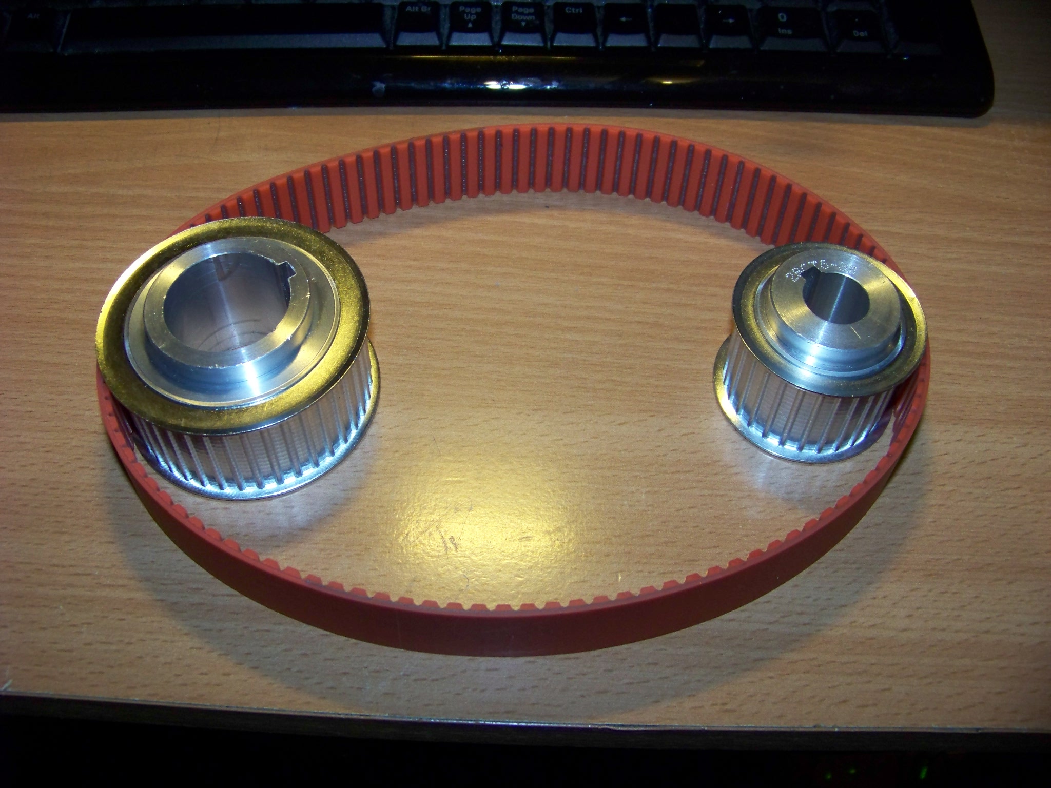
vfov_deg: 39.7
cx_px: 526
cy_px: 394
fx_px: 1093
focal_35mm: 36
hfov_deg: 51.4
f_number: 2.8
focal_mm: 5.85
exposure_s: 1/30
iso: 200
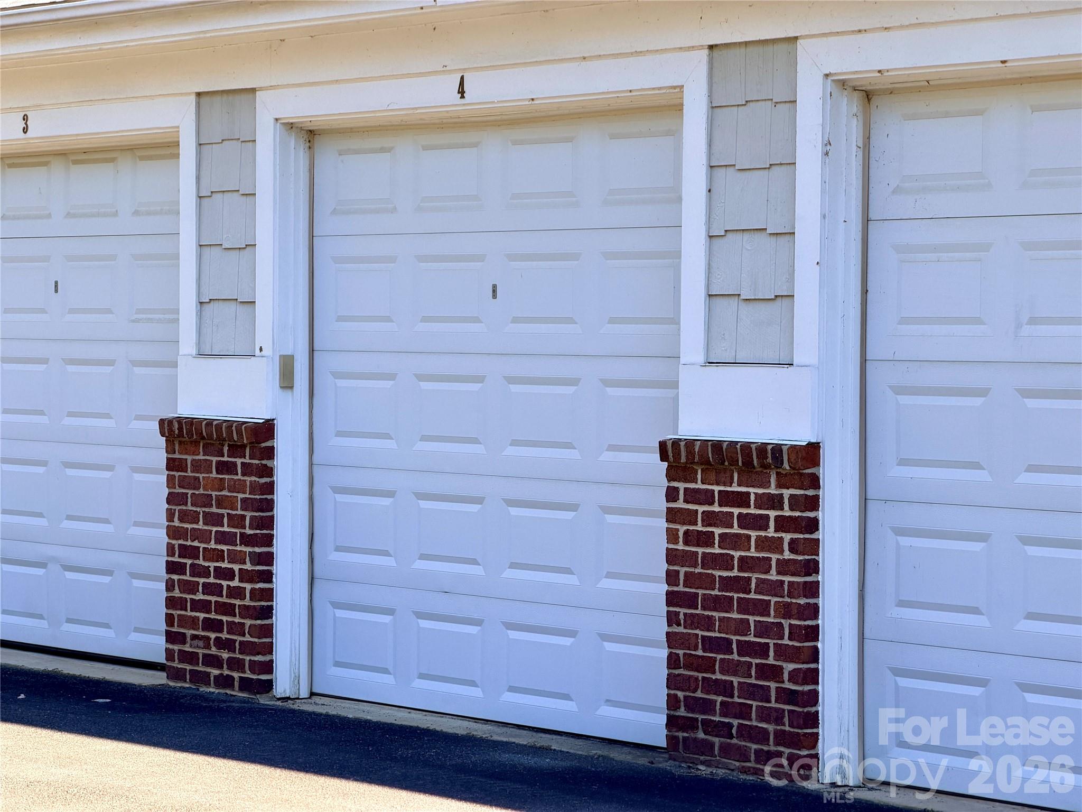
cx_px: 541
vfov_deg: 14.8
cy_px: 406
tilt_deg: -1.5
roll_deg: -0.6
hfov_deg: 19.6
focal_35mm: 100
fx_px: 3126
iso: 50
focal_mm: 16.89
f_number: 2.8
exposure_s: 1/233
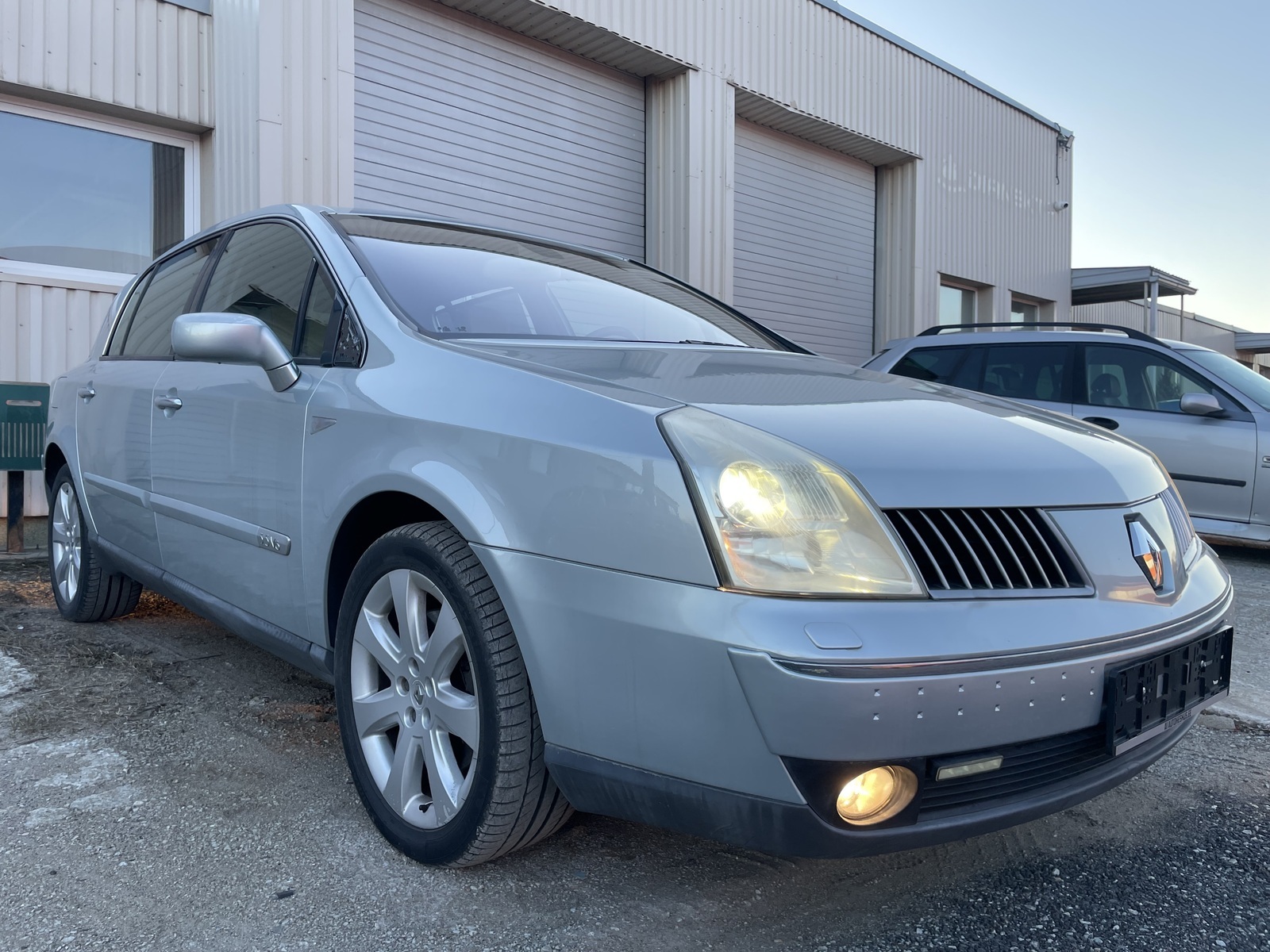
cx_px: 635
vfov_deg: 53.1
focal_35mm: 26
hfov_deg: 67.3
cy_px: 476
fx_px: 954
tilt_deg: -0.7
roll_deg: +0.5
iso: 32
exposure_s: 1/219
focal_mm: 4.2
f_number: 1.6
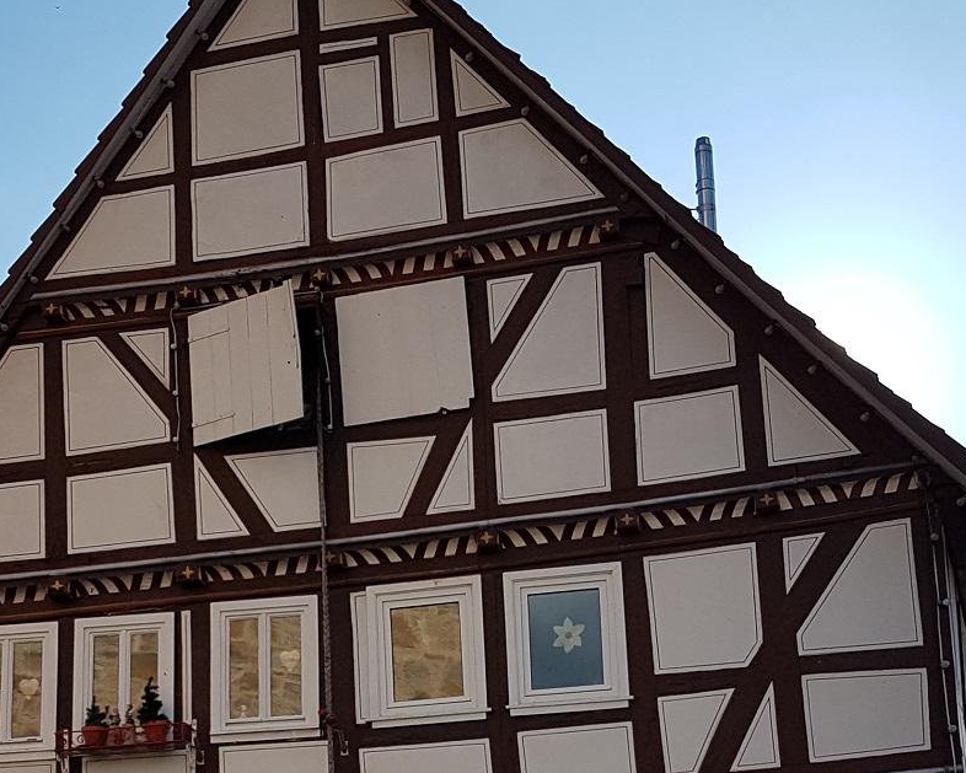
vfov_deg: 23.9
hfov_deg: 30.5
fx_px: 1773
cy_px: 704
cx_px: 449
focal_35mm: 62
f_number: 1.7
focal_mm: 4.2
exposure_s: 1/3416
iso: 40
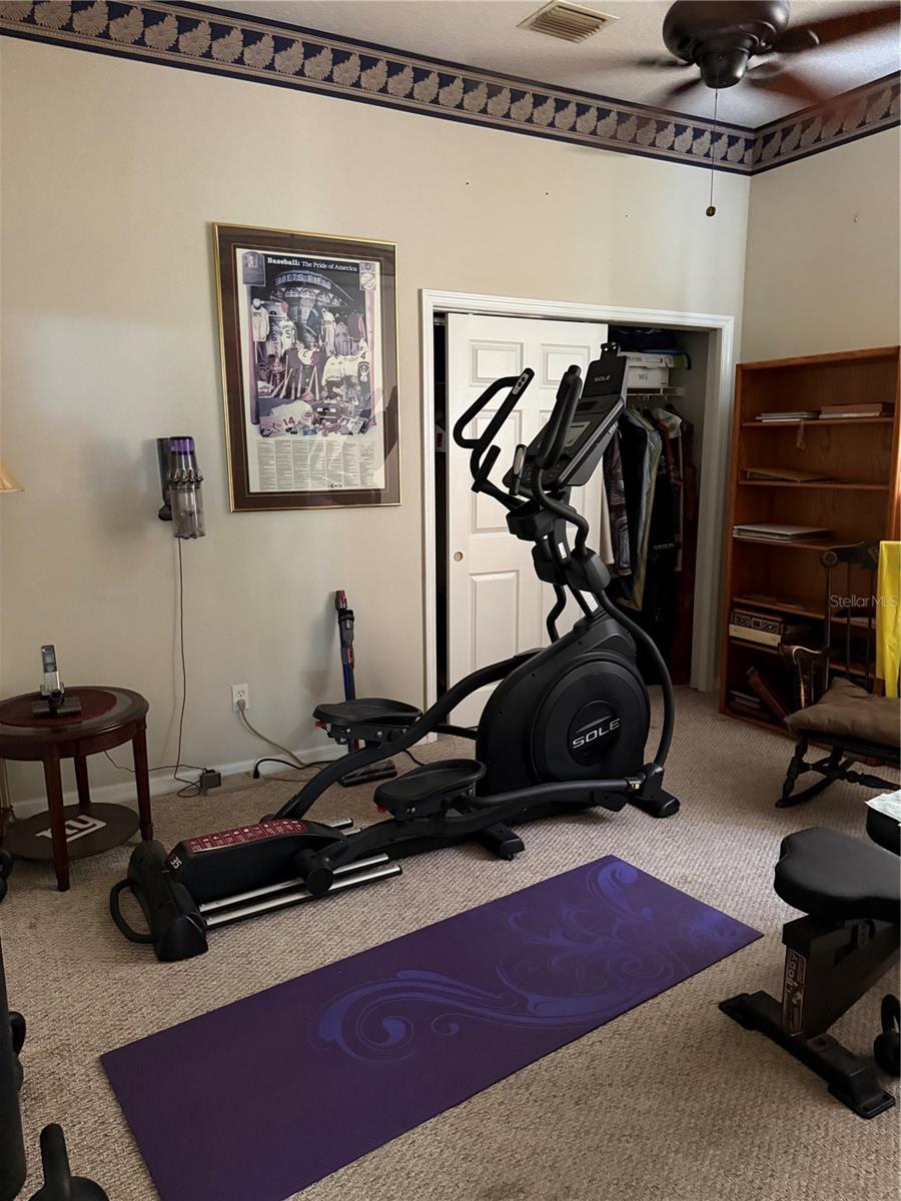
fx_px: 833
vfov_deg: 71.6
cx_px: 450
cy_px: 600
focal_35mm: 24
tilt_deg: -10.0
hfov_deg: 56.8
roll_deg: -0.2
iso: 800
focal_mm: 6.76
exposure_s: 1/30
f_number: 1.78
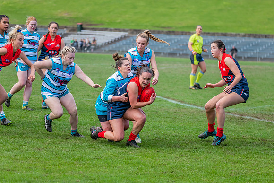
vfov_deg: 8.1
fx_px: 1285
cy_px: 86
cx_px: 144
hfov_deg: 12.2
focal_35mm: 169
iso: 800
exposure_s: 1/1600
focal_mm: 160
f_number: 5.6
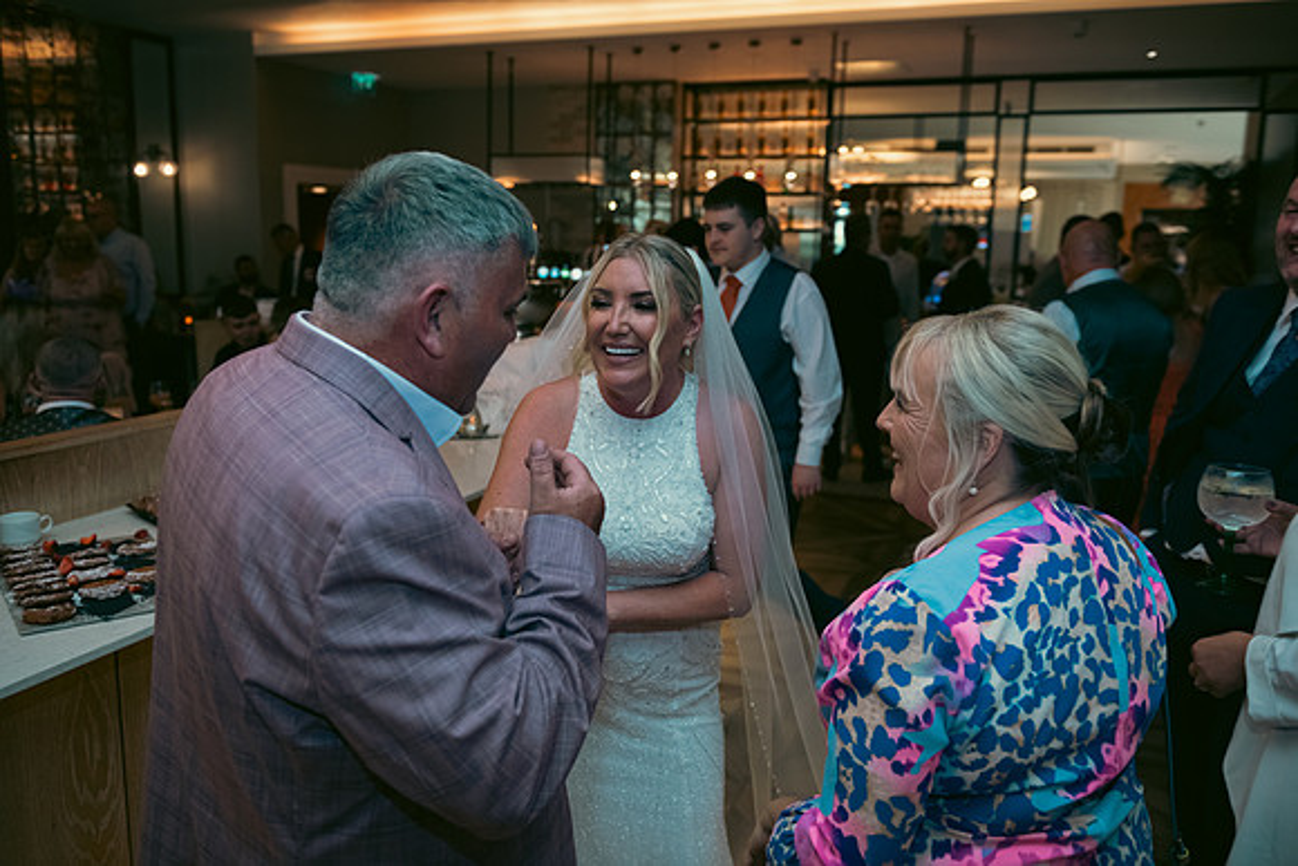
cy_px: 433
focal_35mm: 29
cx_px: 649
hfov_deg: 63.6
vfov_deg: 45.0
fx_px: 1046
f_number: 3.5
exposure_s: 1/160
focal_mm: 29
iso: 800
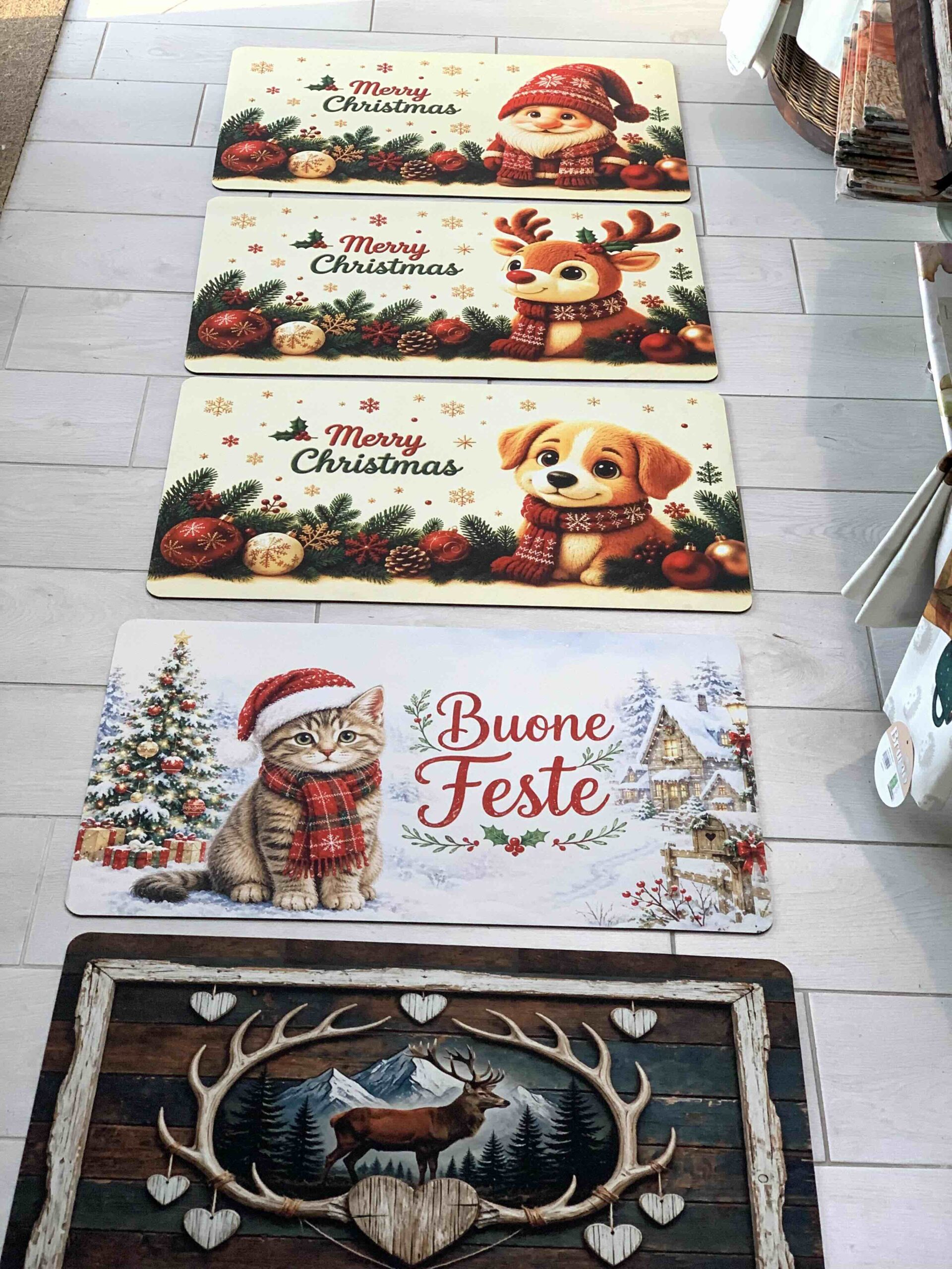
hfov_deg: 28.0
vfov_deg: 36.8
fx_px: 1907
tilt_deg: -46.1
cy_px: 634
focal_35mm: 52
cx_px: 476
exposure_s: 1/116
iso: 125
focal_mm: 6
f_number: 2.4
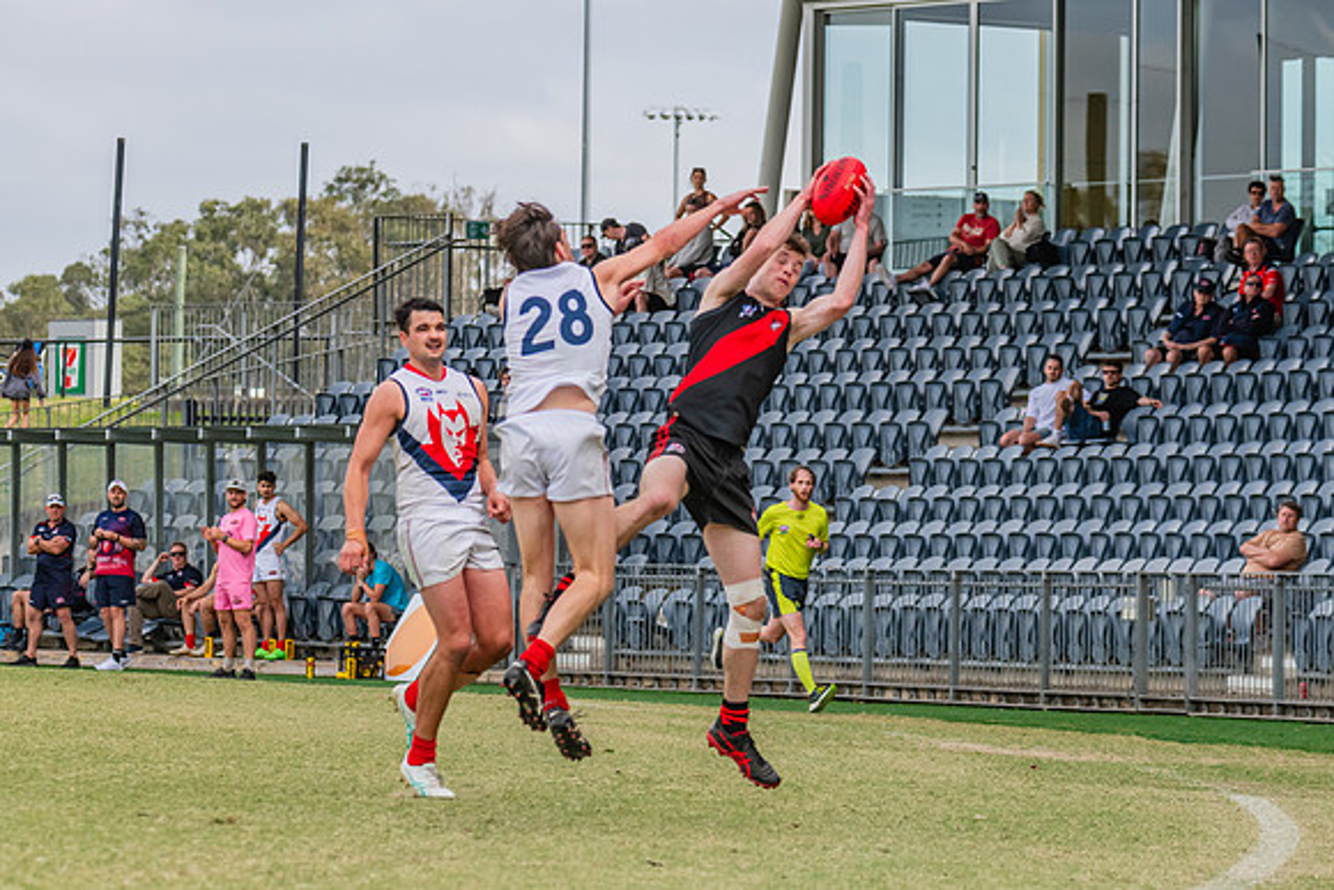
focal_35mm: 231
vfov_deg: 5.9
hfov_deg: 8.9
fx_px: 8569
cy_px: 387
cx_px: 727
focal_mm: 190
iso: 800
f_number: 8
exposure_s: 1/1250
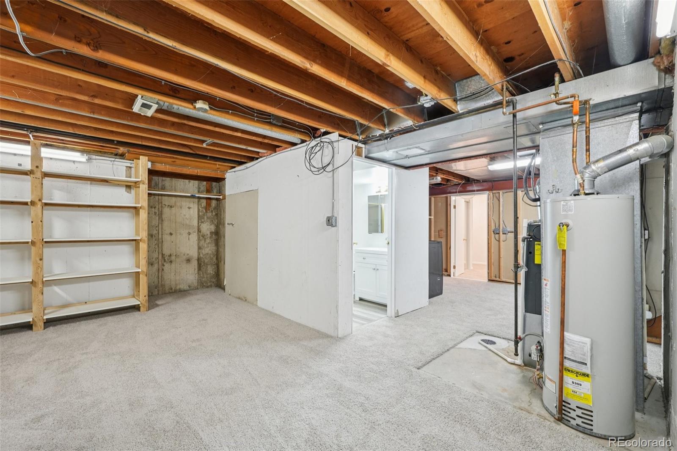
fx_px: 282
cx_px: 338
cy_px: 226
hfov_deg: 100.4
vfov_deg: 77.3
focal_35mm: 15
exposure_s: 1/2.5
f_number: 8
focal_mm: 10
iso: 800
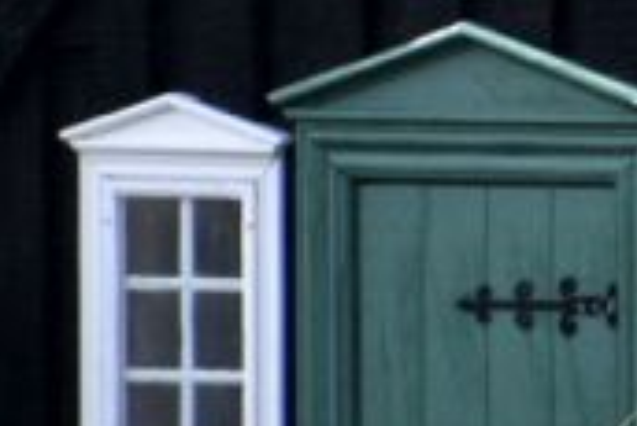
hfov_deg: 0.7
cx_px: 1207
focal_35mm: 3135
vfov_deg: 0.4
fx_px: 55517
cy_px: 115
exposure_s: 1/1000
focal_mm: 300
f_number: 8
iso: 400
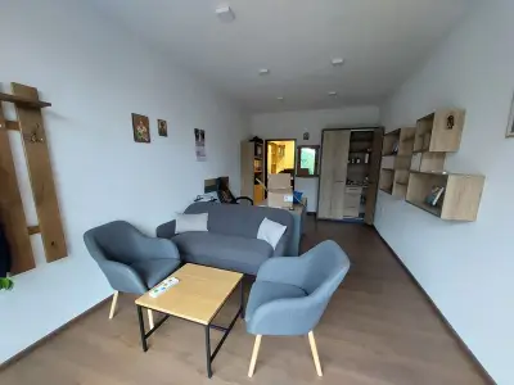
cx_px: 257
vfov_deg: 89.9
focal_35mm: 13
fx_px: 193
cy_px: 192
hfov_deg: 106.2
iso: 640
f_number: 2.2
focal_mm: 1.74
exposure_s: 1/25
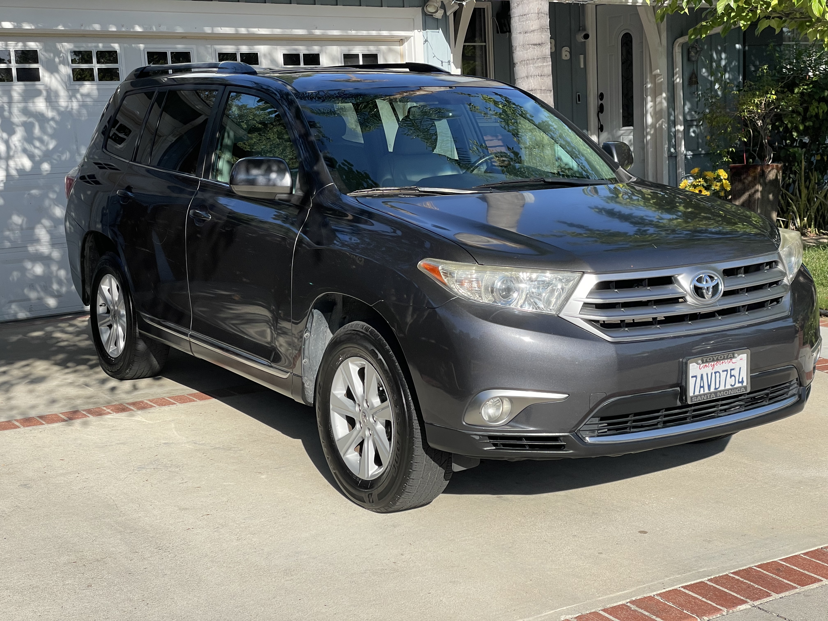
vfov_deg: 28.0
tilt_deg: -6.2
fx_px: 1244
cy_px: 310
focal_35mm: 52
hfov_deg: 36.8
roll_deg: +2.8
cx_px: 414
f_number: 2
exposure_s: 1/1199
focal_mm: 6
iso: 25
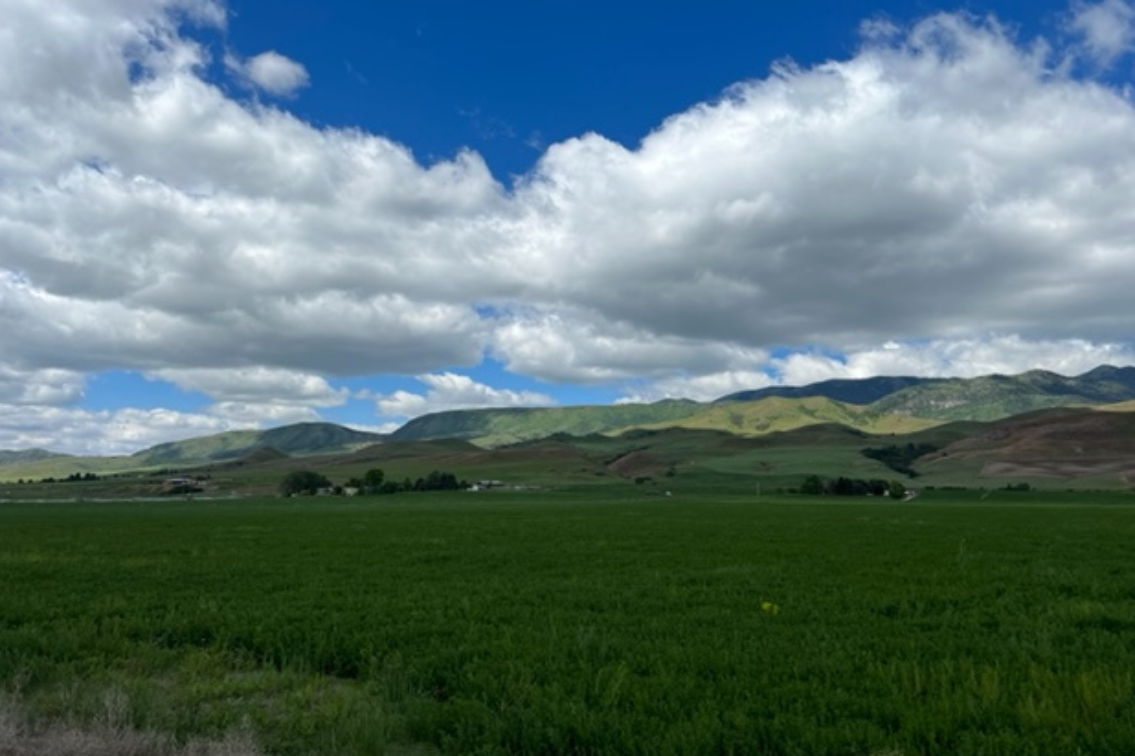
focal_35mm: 28
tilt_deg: +10.2
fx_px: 883
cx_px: 577
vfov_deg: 46.3
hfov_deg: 65.5
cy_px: 330
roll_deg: +0.7
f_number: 1.5
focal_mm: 5.7
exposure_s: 1/8000
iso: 50
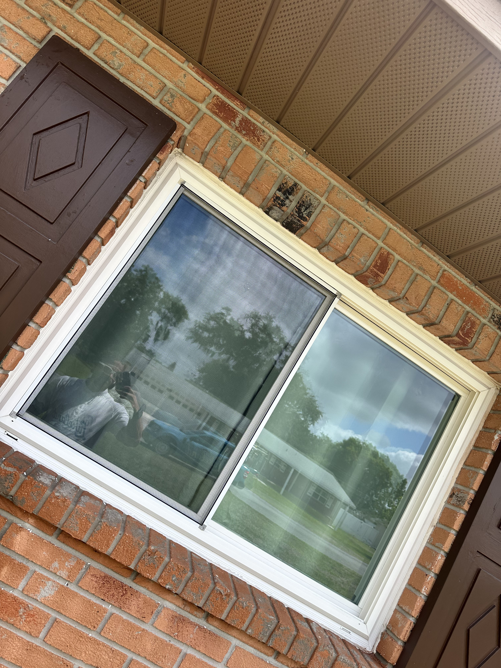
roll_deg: -32.4
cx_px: 250
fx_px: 463
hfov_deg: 56.8
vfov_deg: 71.6
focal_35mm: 24
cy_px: 334
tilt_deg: +12.5
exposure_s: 1/1374
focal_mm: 6.86
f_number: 1.78
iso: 80
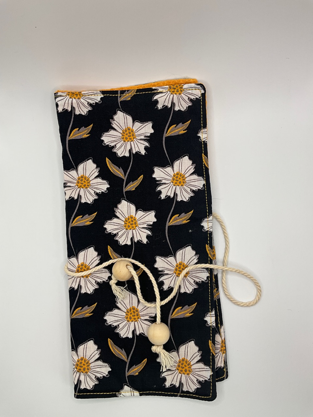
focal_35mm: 29
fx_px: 350
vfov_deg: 61.7
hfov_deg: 48.2
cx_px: 156
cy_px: 208
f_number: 1.8
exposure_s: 1/226
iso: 20
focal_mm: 3
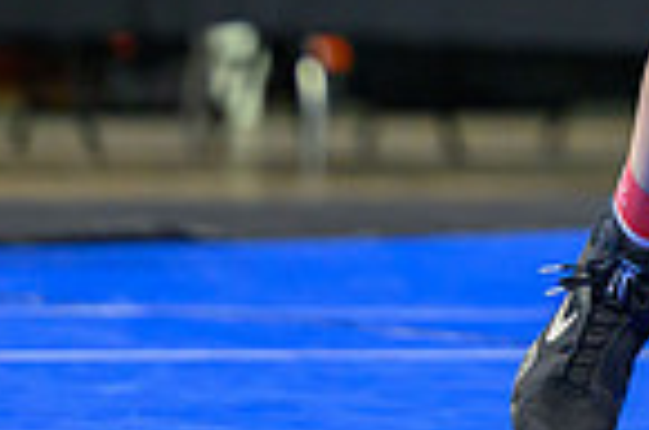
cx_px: 940
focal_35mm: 662
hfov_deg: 3.1
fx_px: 11908
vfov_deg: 2.1
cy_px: -476
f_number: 2.8
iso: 3200
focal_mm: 145
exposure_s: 1/800
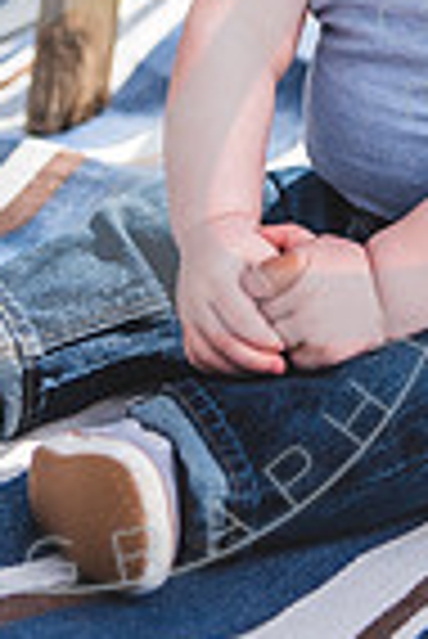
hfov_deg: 8.3
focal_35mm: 165
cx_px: 252
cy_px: -166
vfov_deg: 12.1
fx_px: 2935
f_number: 2.8
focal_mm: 52
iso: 100
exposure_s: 1/1000
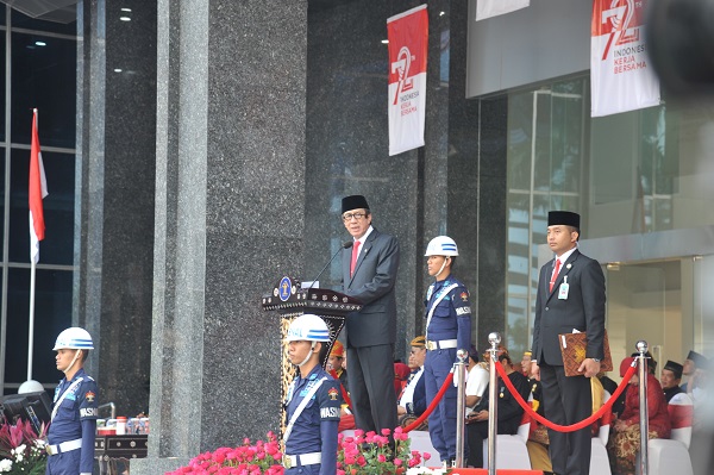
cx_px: 357
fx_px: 2378
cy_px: 238
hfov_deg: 17.1
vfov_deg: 11.4
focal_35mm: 120
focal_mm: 120
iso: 500
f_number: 5
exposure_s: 1/100
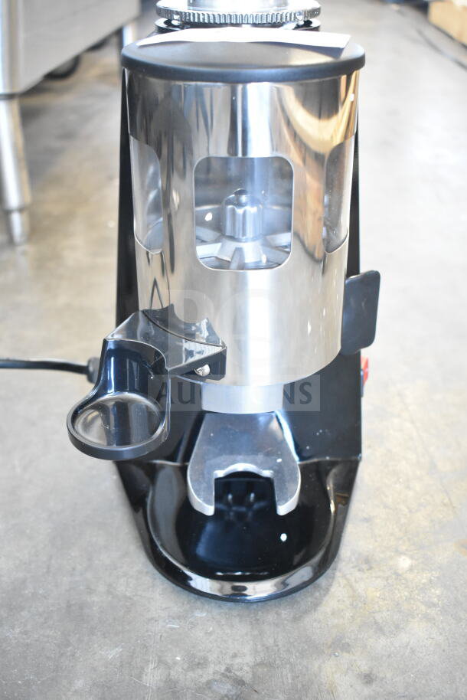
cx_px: 234
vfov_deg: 47.9
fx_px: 787
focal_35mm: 40
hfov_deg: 33.0
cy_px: 350
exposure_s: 1/40
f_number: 4
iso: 3600
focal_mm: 27
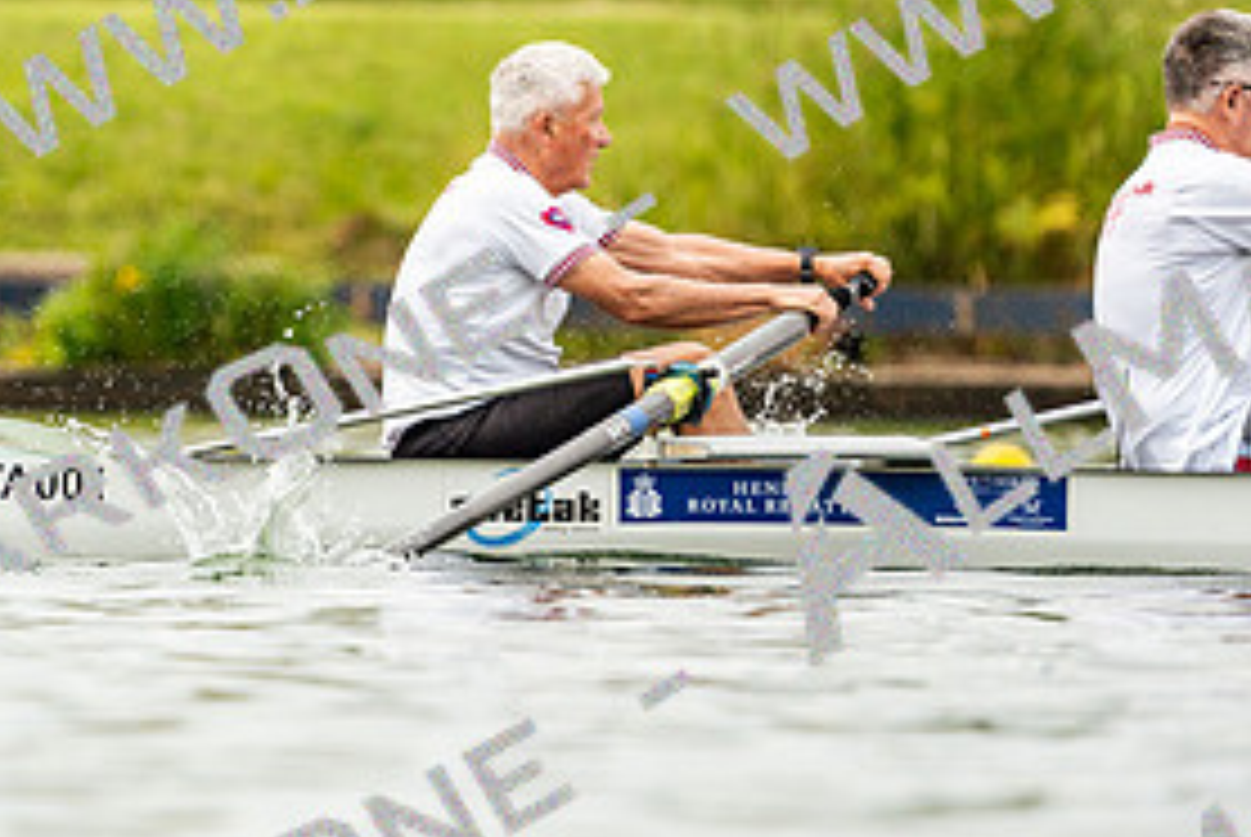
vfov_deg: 1.1
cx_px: 400
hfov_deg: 1.6
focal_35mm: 1250
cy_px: 236
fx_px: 43482
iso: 400
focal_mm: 600
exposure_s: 1/2000
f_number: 6.3
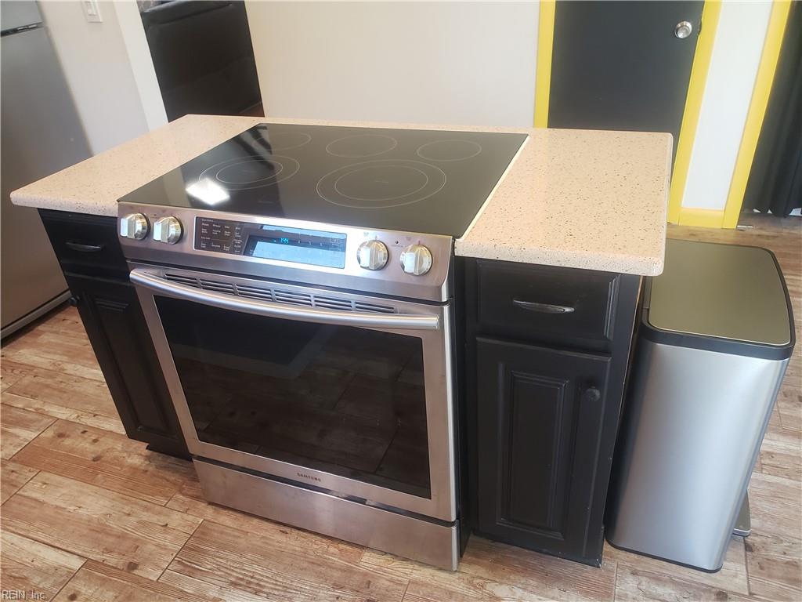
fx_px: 602
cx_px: 401
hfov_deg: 67.3
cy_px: 301
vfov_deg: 53.1
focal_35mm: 26
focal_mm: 4.3
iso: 320
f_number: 2.4
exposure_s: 1/60
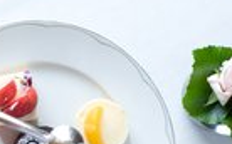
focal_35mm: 177
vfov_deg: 7.4
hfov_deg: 11.3
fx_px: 1118
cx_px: -131
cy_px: 3
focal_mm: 50
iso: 320
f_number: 3.5
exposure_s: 1/100
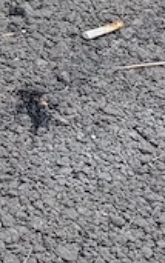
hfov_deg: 5.3
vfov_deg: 8.7
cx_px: -460
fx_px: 1603
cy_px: -317
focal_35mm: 223
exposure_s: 1/230
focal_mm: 6.12
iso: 50
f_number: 1.9
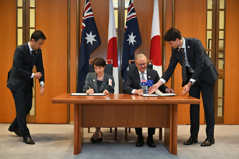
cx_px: 120
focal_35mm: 47
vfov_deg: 28.6
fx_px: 312
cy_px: 80
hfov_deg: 41.9
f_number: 4
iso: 6400
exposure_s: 1/320
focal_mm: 47
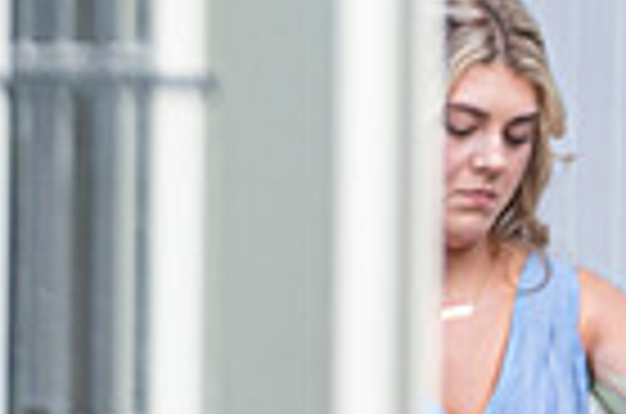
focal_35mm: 1290
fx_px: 22380
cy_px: -77
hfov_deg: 1.6
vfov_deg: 1.1
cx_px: 1196
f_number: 2.8
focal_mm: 140
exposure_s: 1/640
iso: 200
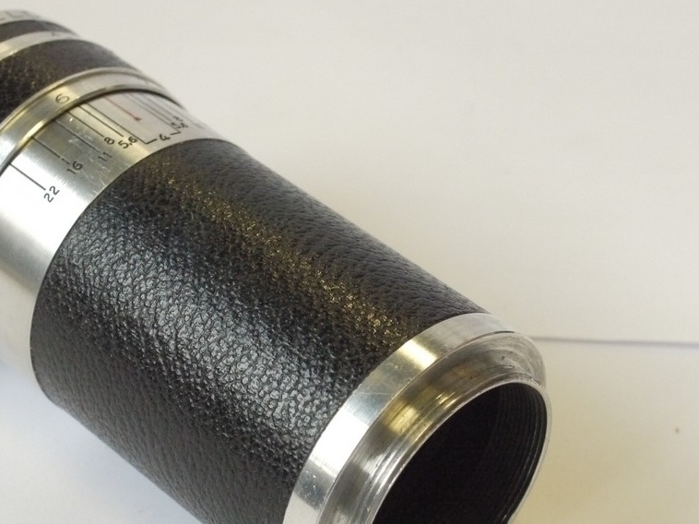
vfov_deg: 15.5
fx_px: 1918
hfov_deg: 20.6
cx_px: 268
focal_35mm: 95
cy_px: 332
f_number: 8
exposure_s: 1/200
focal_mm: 30
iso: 1600
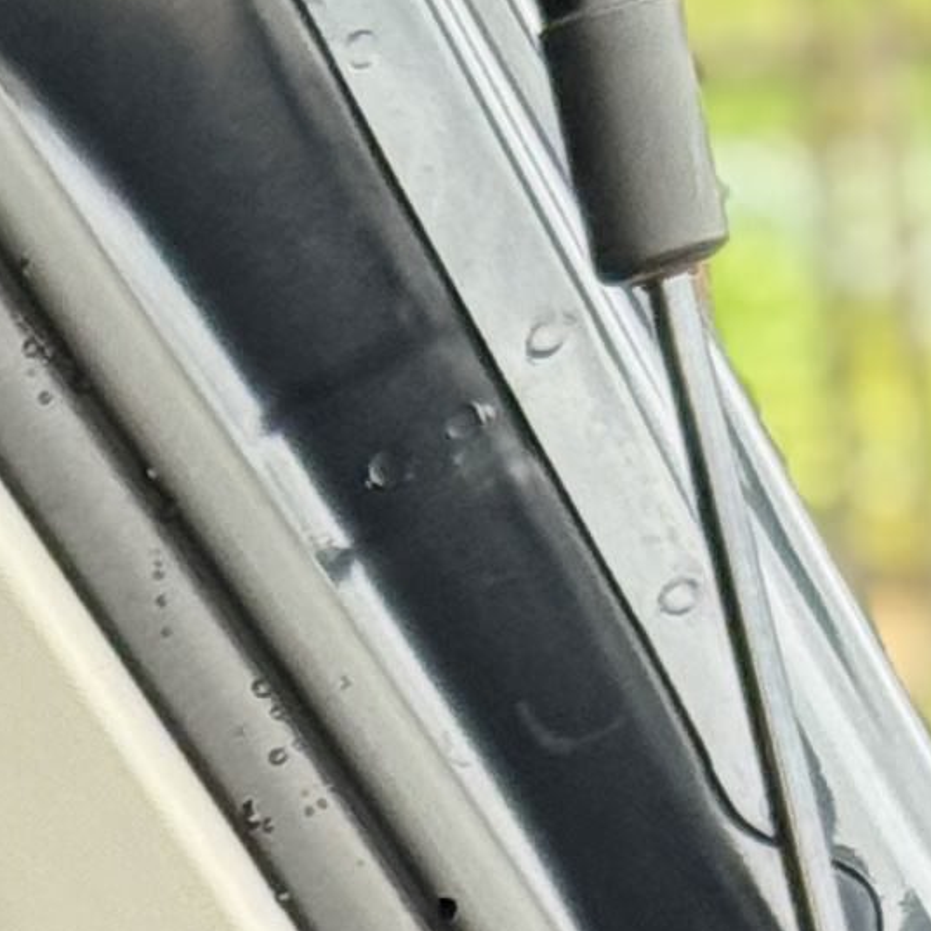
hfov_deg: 5.2
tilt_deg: -16.4
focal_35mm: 319
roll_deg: -1.1
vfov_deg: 5.3
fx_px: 9707
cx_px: -1674
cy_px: 2454
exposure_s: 1/116
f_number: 1.78
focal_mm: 6.76
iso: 100
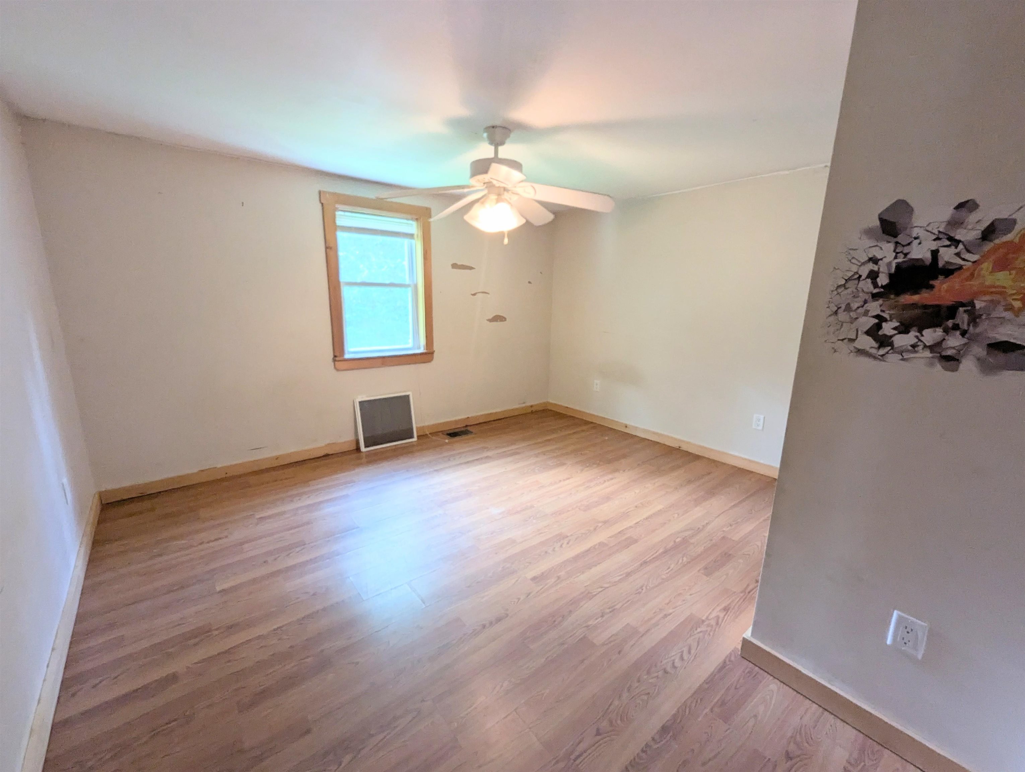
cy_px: 386
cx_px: 512
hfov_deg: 106.1
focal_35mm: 13
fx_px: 385
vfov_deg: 90.1
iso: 168
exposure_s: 1/59
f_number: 2.2
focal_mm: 1.95
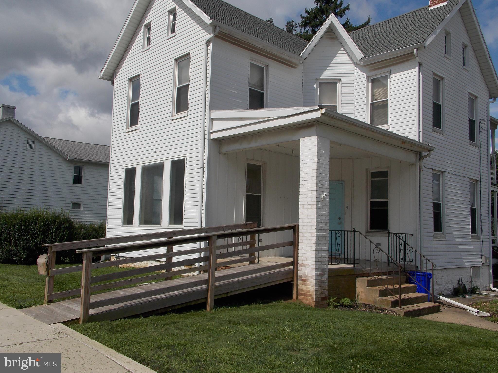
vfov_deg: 46.8
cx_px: 249
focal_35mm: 30
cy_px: 186
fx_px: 432
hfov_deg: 60.0
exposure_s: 1/200
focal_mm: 5.3
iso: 80
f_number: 10.6
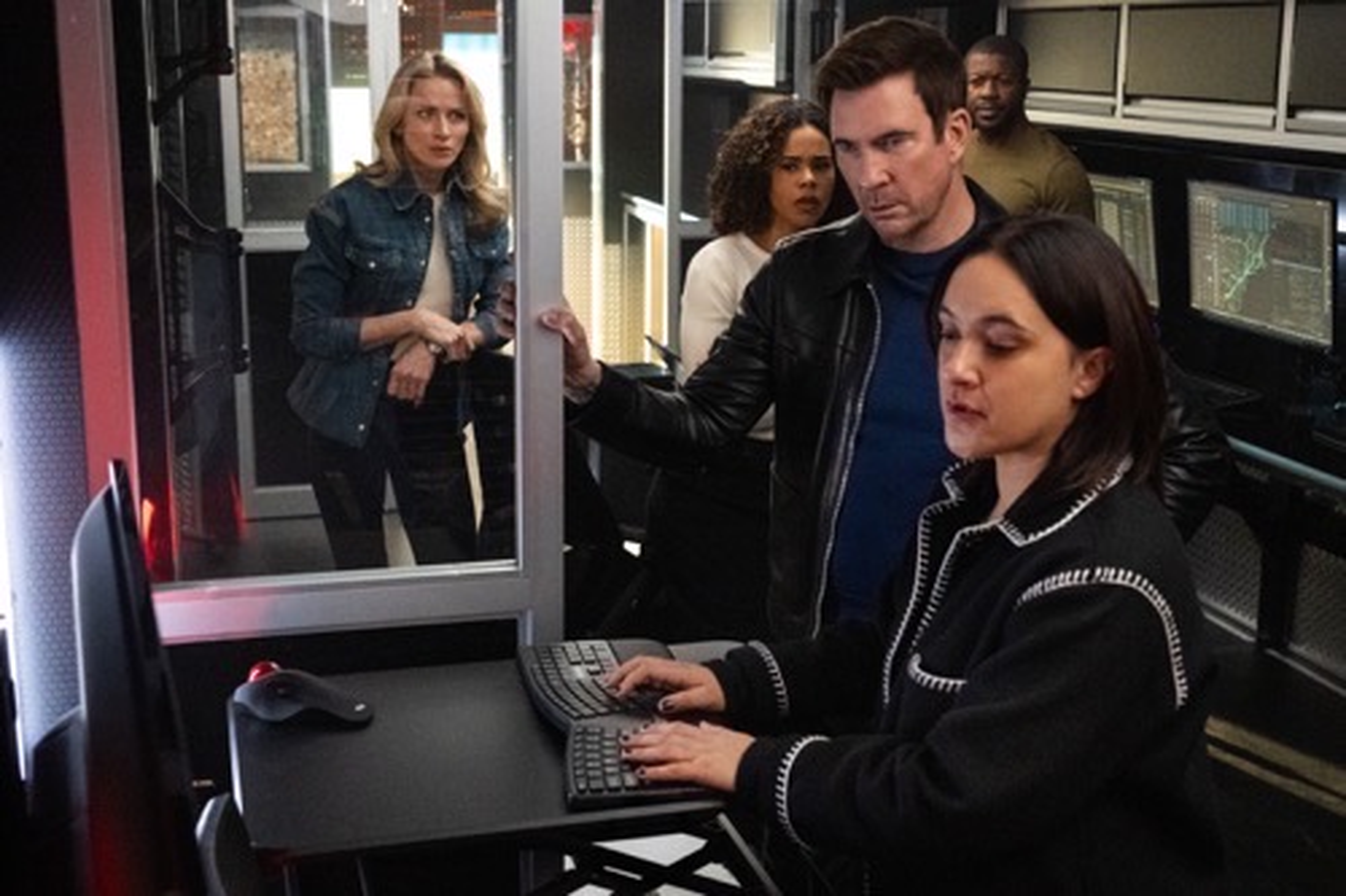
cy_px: 448
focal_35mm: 42
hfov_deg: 46.4
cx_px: 673
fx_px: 1570
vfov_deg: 31.9
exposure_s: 1/100
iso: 4000
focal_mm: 28
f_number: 4
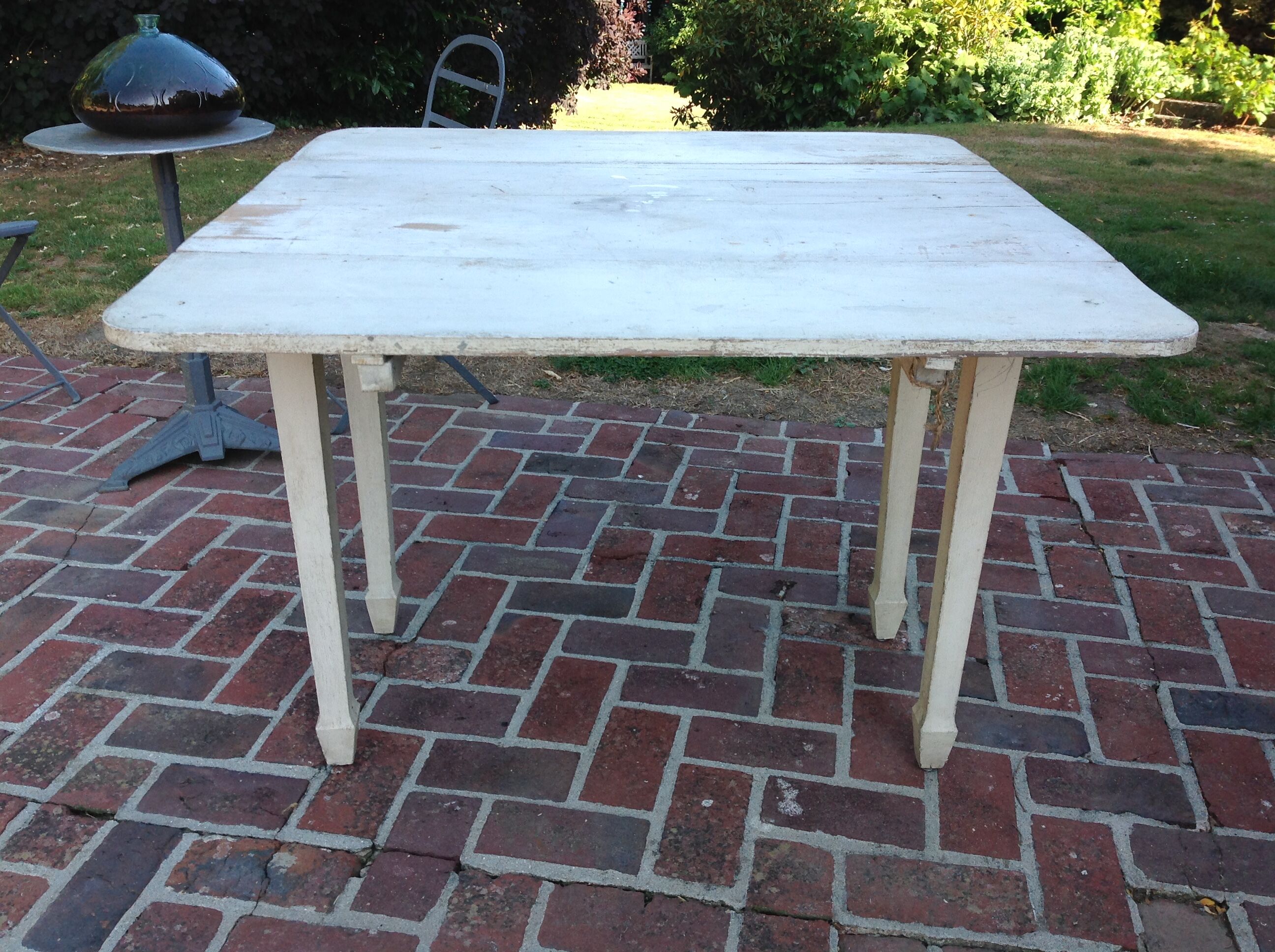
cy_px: 476
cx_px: 638
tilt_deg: -24.2
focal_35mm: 35
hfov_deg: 52.7
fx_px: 1287
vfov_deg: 40.6
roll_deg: -0.9
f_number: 2.4
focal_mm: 4.28
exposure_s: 1/392
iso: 50
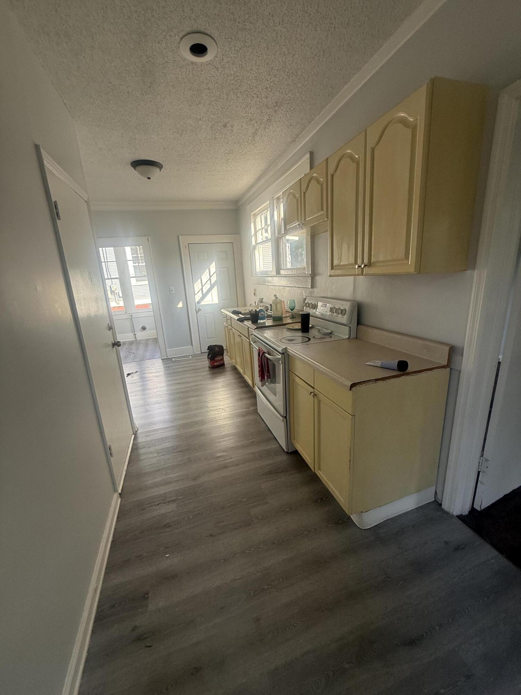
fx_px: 281
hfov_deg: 85.7
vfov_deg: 102.1
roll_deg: +5.6
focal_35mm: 14
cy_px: 348
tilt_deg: -15.6
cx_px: 260
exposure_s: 1/99
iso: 64
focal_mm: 2.22
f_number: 2.2
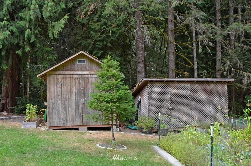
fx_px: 209
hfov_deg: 62.0
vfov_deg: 43.4
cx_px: 126
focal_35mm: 30
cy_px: 83
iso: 400
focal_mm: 20
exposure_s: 1/200
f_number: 7.1
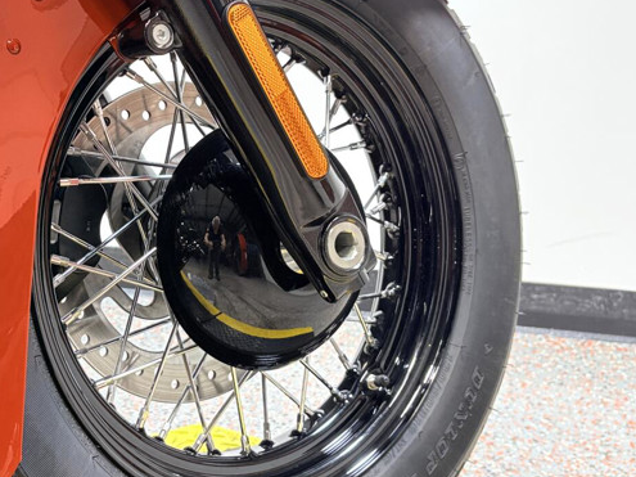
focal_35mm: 56
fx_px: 1029
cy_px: 193
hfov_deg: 33.1
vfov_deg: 26.0
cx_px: 100
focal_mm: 5.96
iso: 100
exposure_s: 1/120
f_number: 1.6
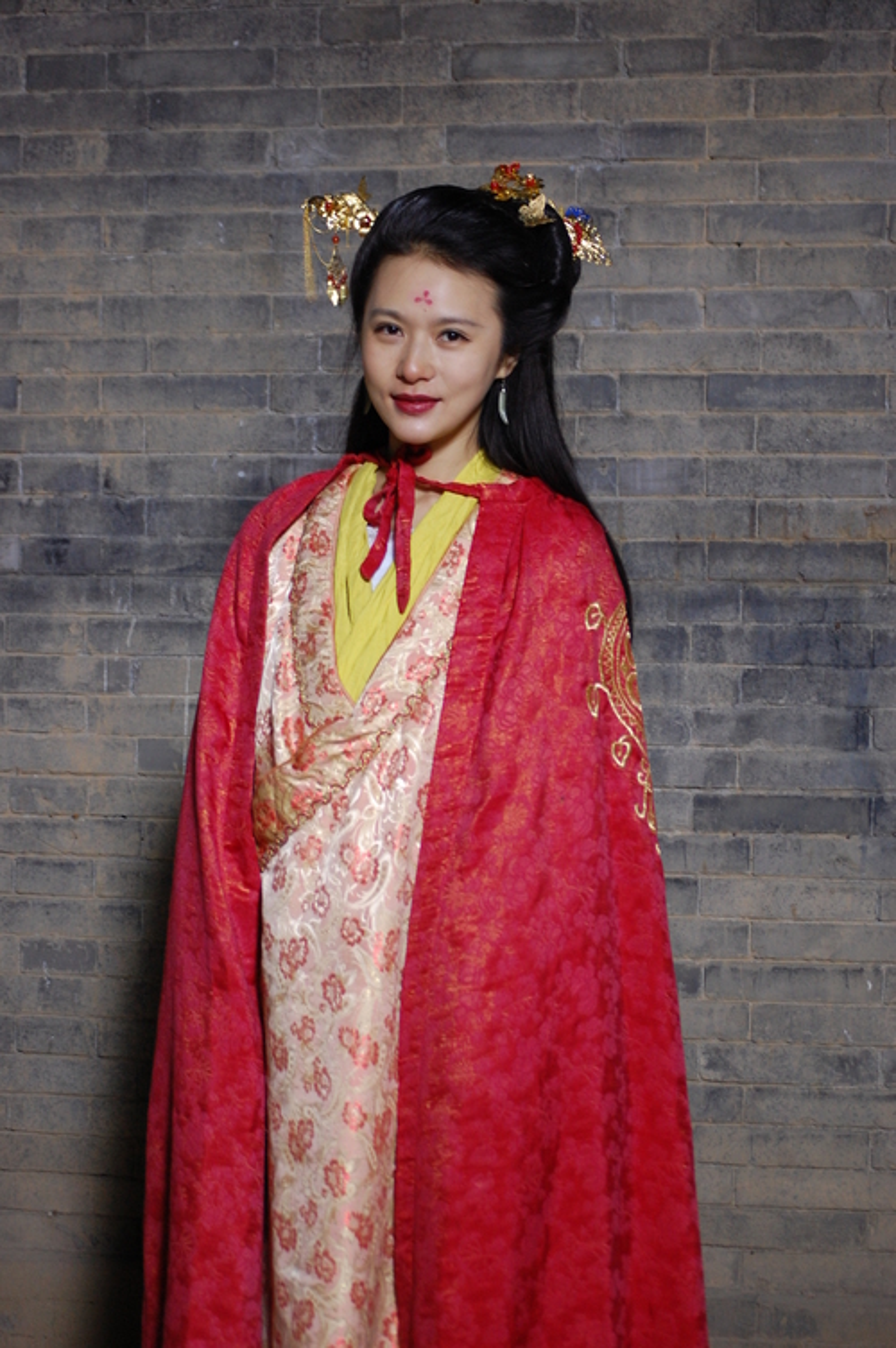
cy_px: 674
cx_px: 448
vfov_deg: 24.6
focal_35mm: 82
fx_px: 3085
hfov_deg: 16.5
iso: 800
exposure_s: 1/13
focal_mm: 55
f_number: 4
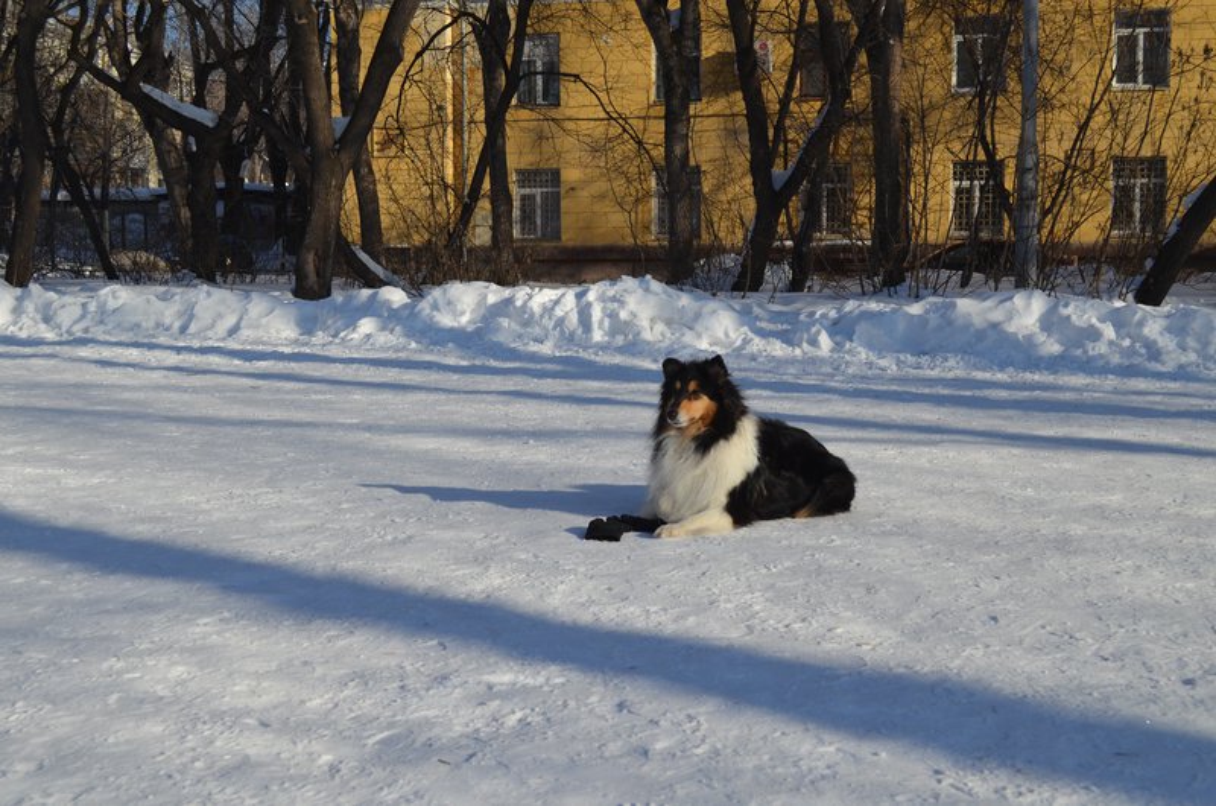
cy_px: 403
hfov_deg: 41.2
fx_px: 1618
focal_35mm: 48
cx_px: 608
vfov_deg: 28.0
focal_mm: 32
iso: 400
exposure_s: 1/1600
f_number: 7.1
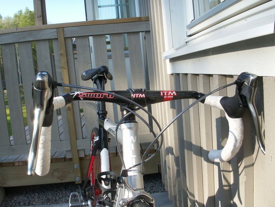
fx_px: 294
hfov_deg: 50.1
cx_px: 138
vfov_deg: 38.7
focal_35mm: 37
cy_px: 104
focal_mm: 7.7
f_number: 7.1
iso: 50
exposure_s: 1/60
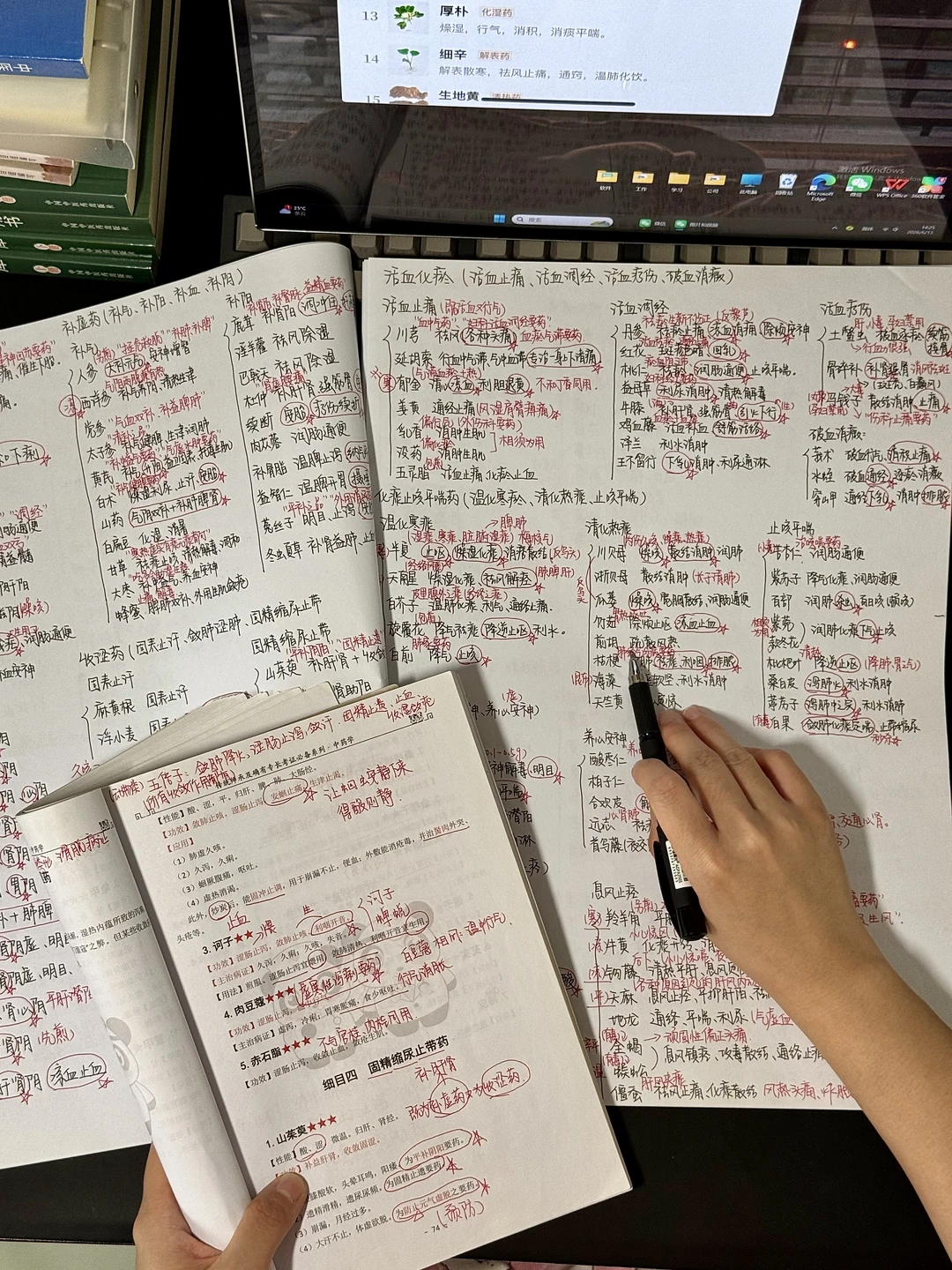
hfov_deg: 30.3
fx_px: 1760
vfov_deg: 39.7
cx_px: 476
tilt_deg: -78.1
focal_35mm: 48
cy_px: 635
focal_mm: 6.76
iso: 80
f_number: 1.78
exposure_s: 1/50
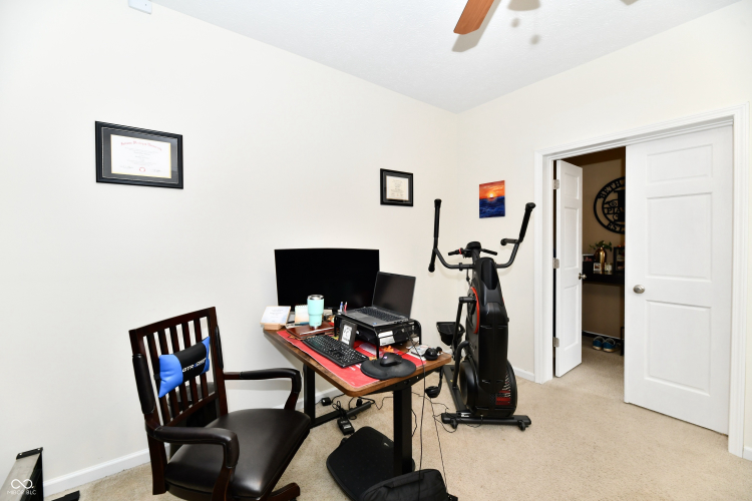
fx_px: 292
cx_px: 376
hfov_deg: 104.3
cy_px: 250
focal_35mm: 14
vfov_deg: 81.2
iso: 640
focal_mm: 14
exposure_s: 1/60
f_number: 6.3
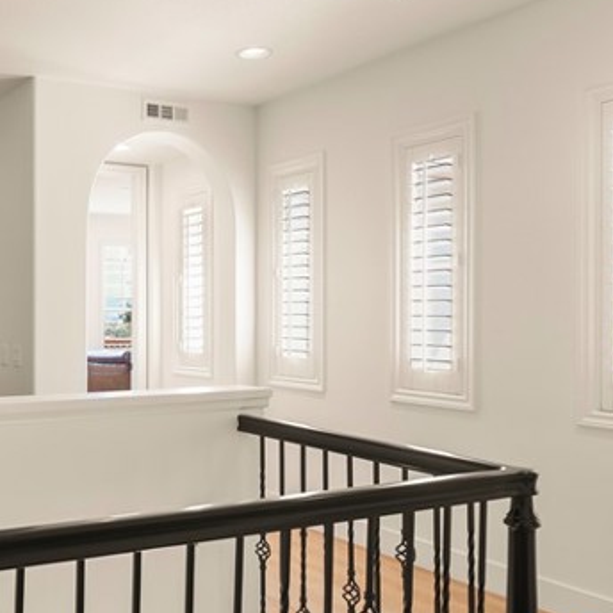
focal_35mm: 38
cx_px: 86
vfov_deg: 43.8
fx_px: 761
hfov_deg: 41.1
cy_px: 325
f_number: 4
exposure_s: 1/17
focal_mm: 10
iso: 125
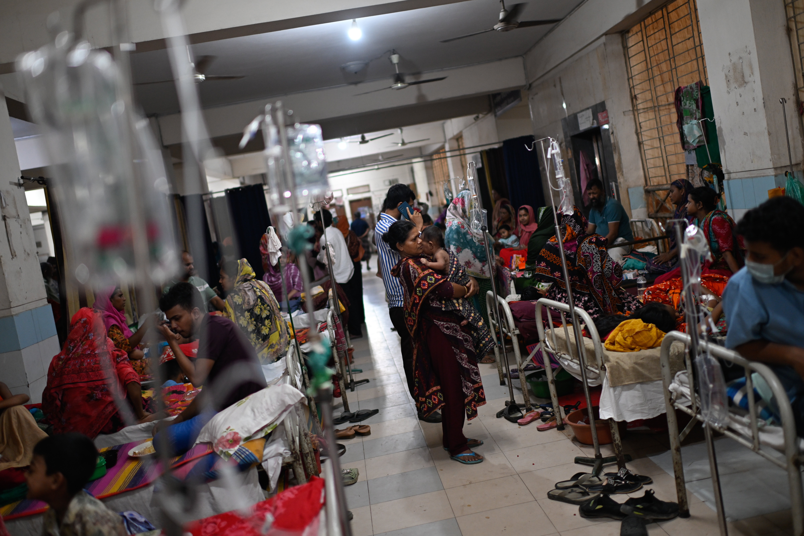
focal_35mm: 35
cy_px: 268
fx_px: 782
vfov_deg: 37.9
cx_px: 402
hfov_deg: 54.4
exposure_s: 1/160
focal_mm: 35
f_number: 1.4
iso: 1000
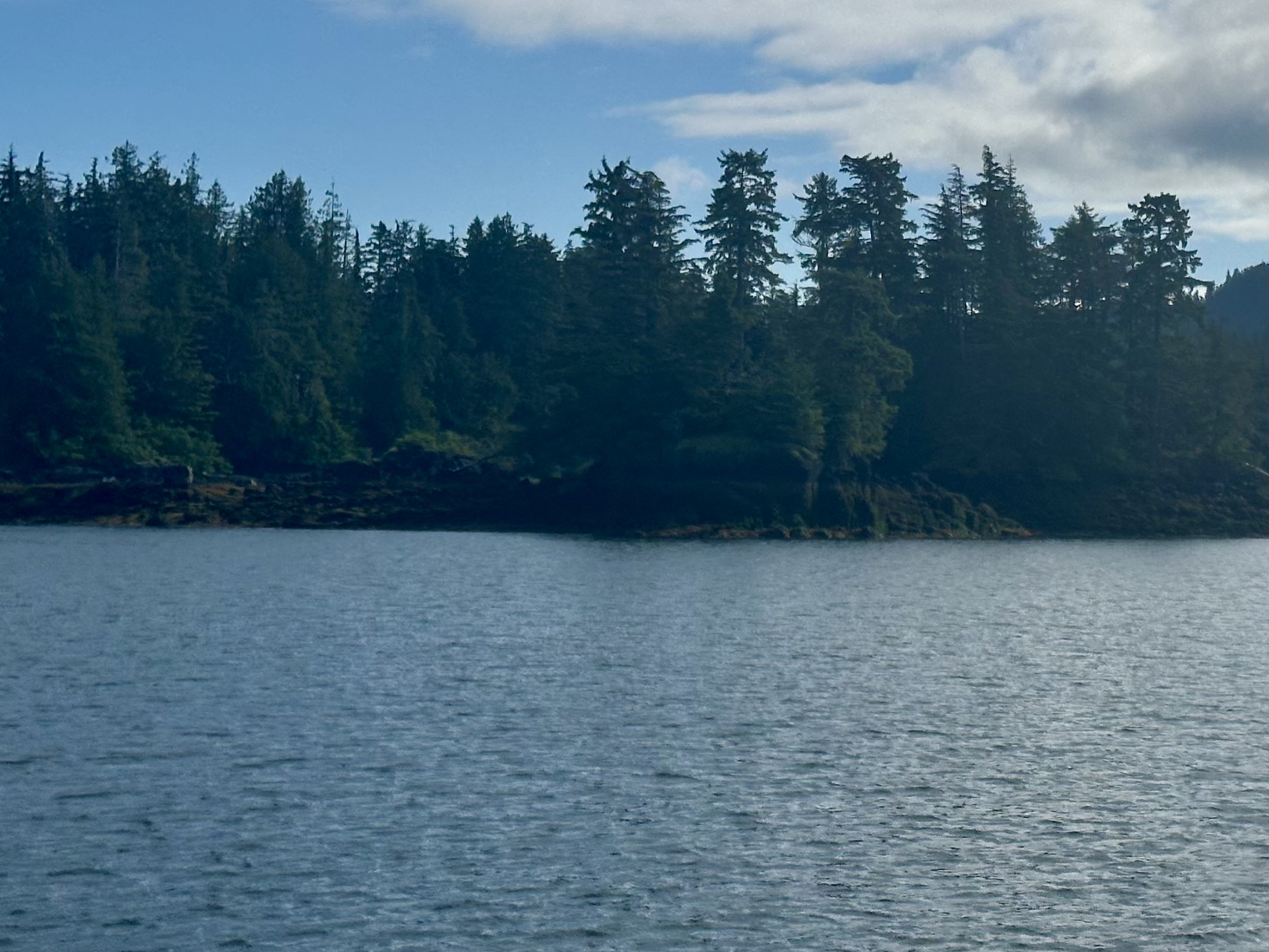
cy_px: 207
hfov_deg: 21.6
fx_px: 3300
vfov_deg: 16.3
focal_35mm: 90
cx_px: 943
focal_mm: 6.86
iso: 64
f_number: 1.78
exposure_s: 1/13699
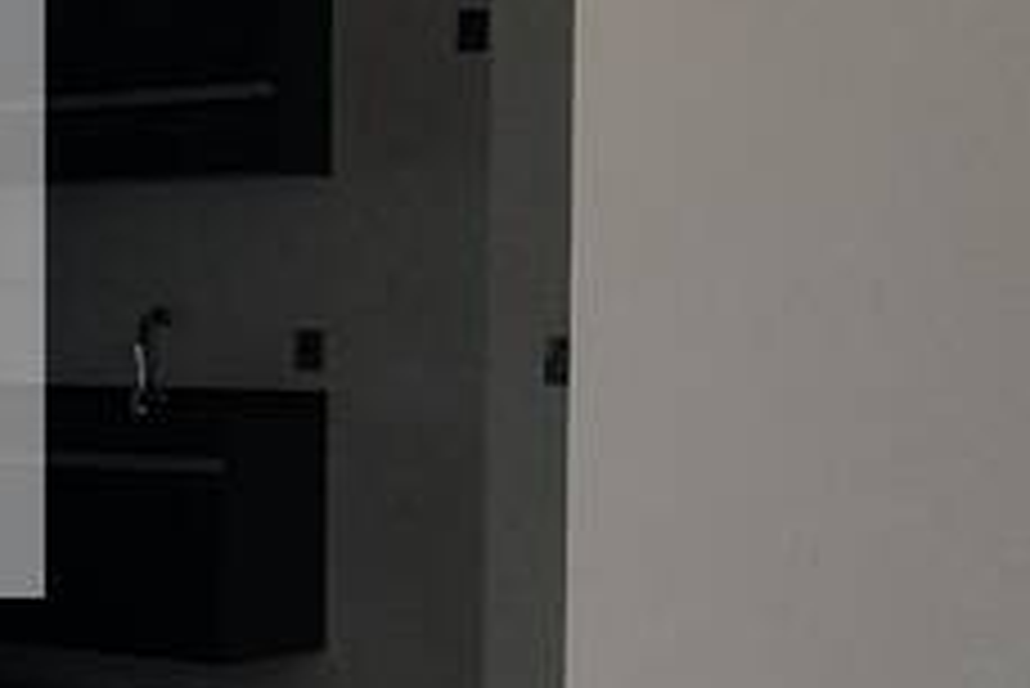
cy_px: 261
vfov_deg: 16.1
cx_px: -765
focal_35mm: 85
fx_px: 2433
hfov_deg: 19.0
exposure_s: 1/270
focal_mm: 1.8
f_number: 2.2
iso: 50
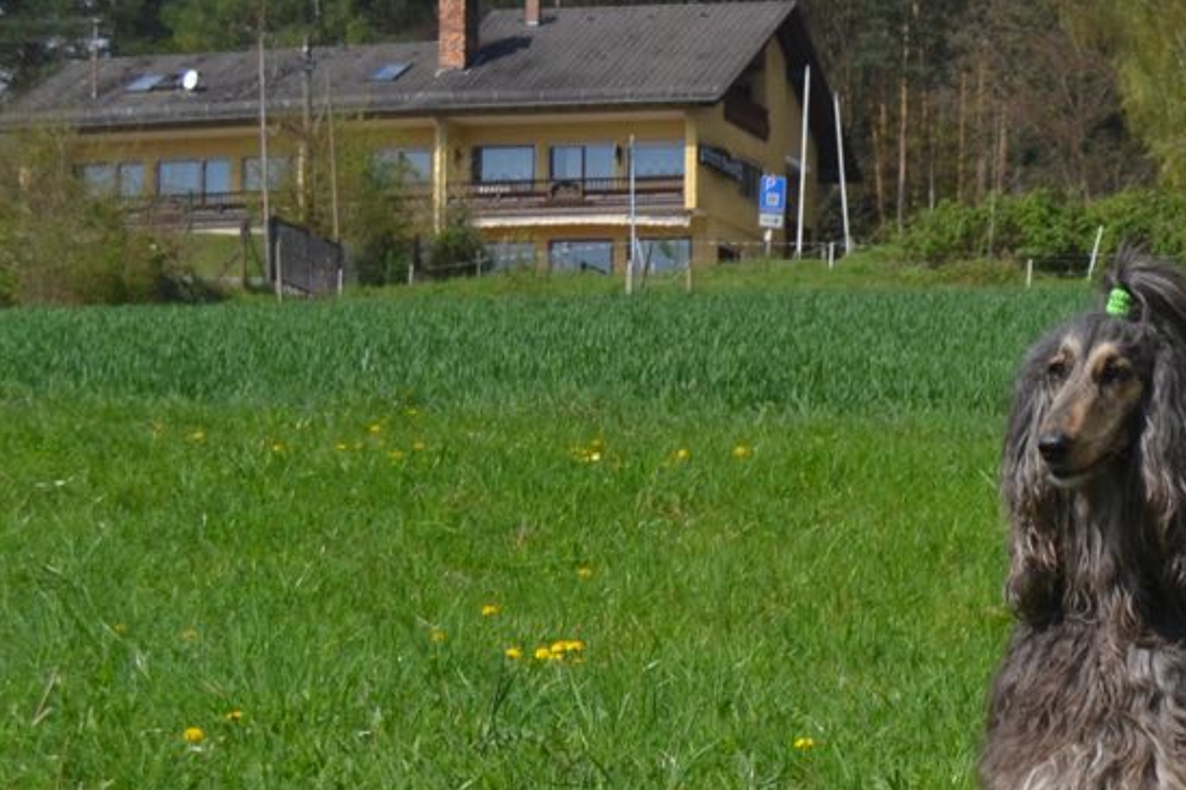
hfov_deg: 14.0
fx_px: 4545
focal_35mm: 138
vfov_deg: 9.9
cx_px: 1747
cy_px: 623
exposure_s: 1/1600
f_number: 6.3
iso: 400
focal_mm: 30
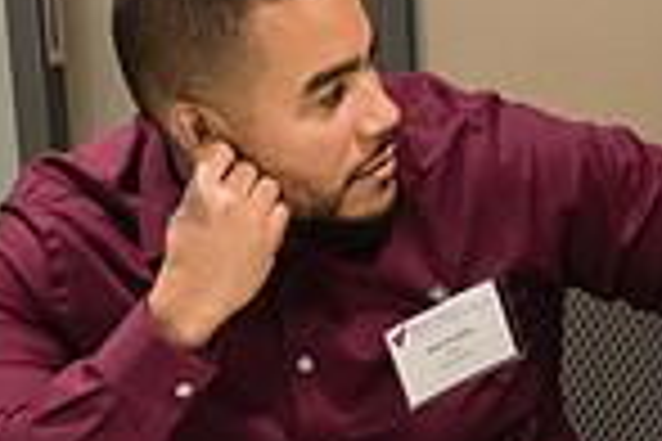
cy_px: 273
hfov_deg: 13.1
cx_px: 514
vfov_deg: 8.8
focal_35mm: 156
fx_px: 2868
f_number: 4
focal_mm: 28
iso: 2500
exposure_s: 1/250
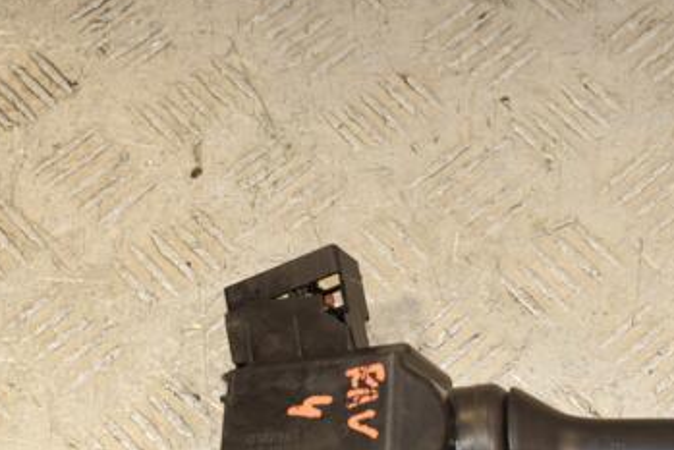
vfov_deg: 13.9
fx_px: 1835
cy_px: 346
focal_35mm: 98
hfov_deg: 20.6
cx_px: 525
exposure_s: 1/200
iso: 800
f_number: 5.6
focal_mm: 38
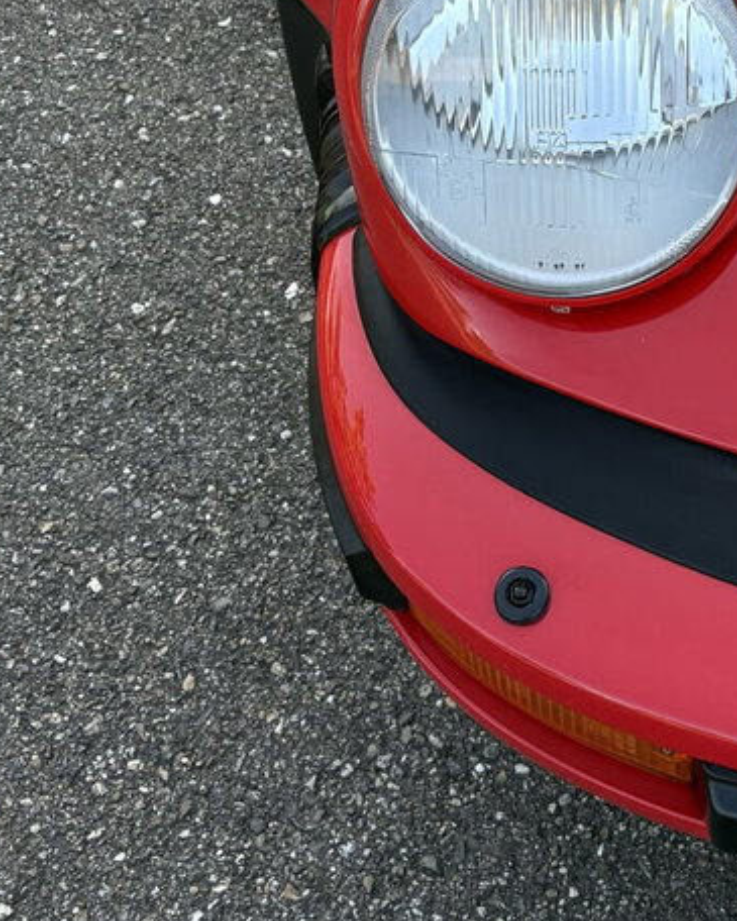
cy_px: -84
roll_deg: +1.6
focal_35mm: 76
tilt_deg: -38.5
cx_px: 652
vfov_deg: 23.6
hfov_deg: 19.8
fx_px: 2071
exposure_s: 1/326
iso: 50
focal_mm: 5.96
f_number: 1.6
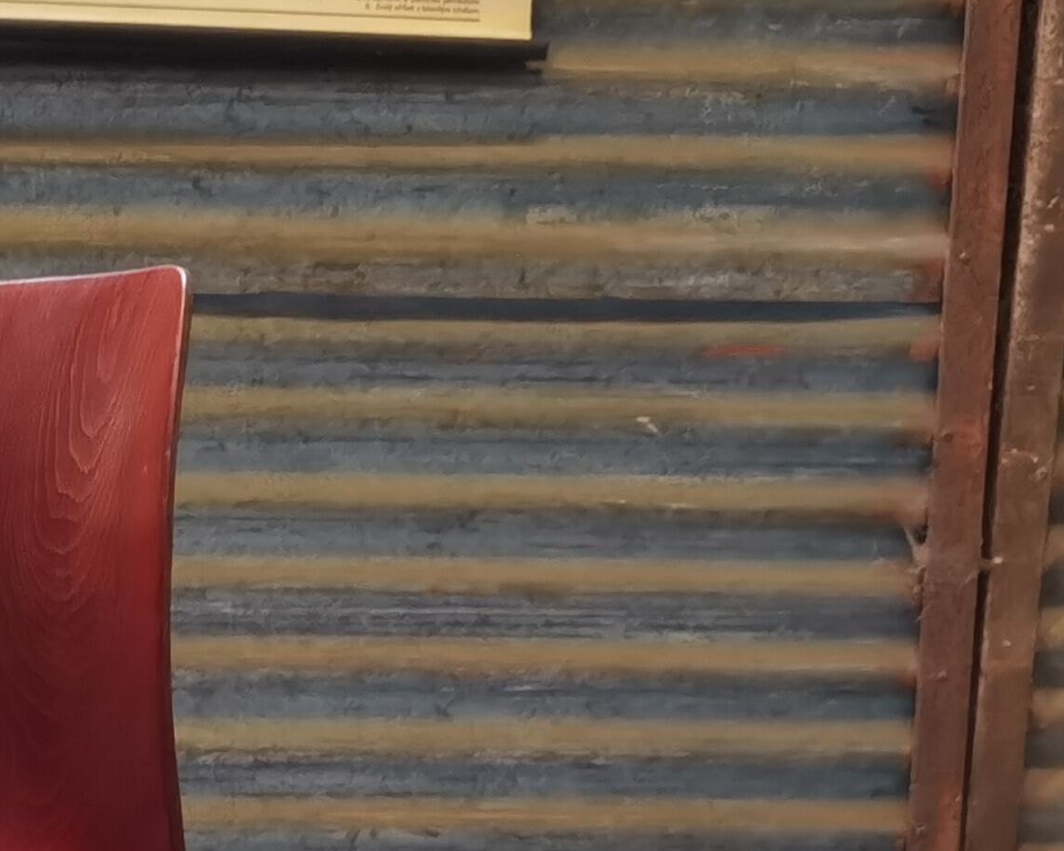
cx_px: -211
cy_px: 1084
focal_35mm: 102
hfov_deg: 17.9
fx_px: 3211
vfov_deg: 14.5
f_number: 1.9
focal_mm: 6.71
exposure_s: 1/25
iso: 320
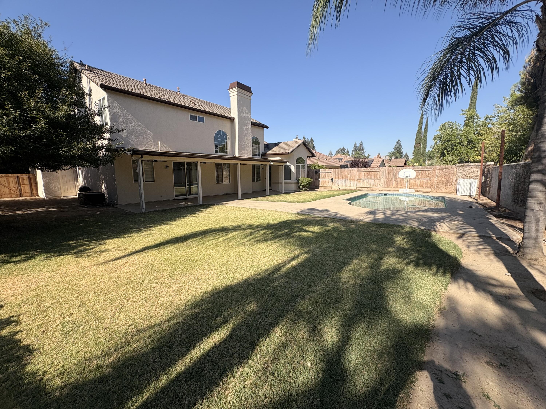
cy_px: 204
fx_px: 221
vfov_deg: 85.7
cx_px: 273
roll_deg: +1.1
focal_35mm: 14
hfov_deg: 102.1
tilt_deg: -6.7
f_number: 2.2
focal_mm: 2.22
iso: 50
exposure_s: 1/1536
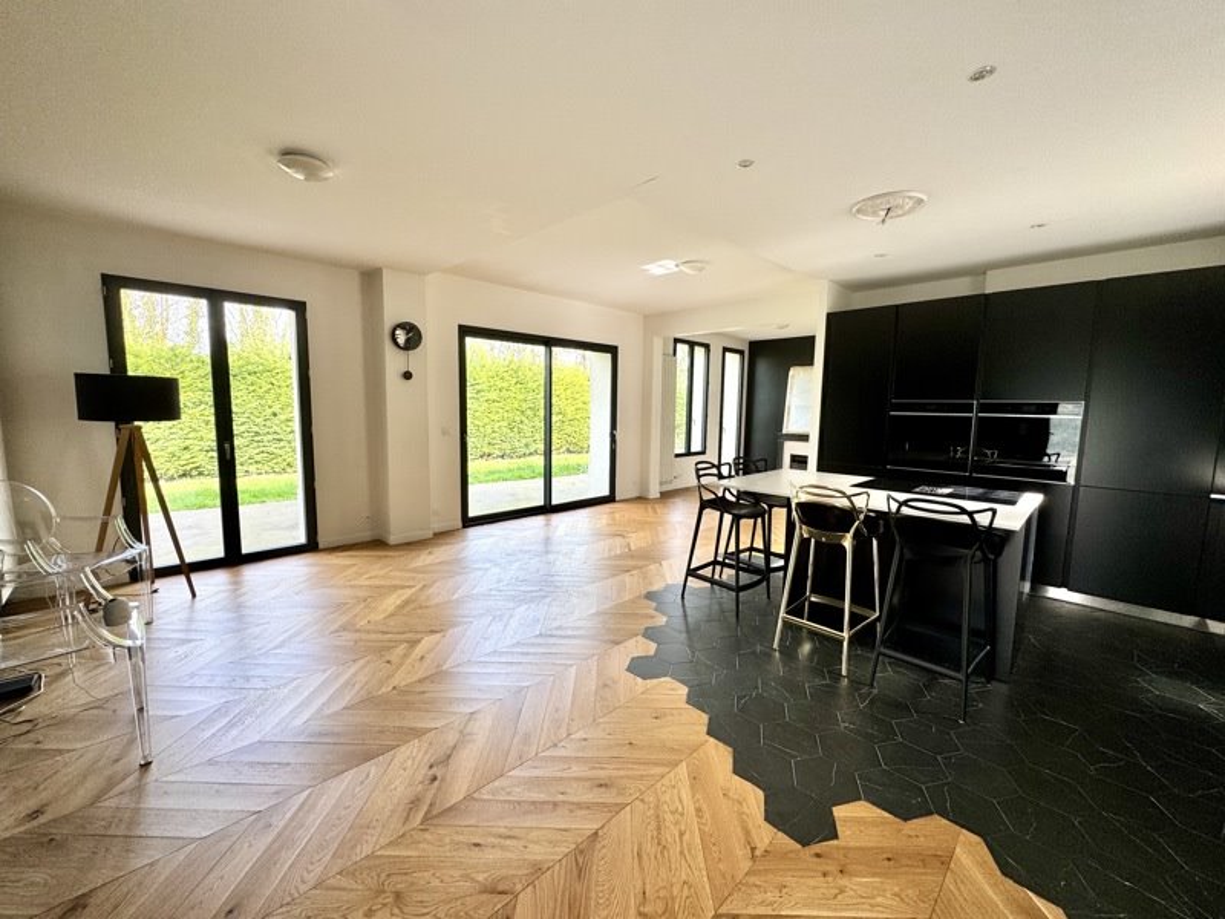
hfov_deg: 102.1
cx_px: 612
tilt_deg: -5.6
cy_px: 460
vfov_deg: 85.7
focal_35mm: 14
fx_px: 495
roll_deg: -1.0
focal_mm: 2.22
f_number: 2.2
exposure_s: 1/99
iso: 64
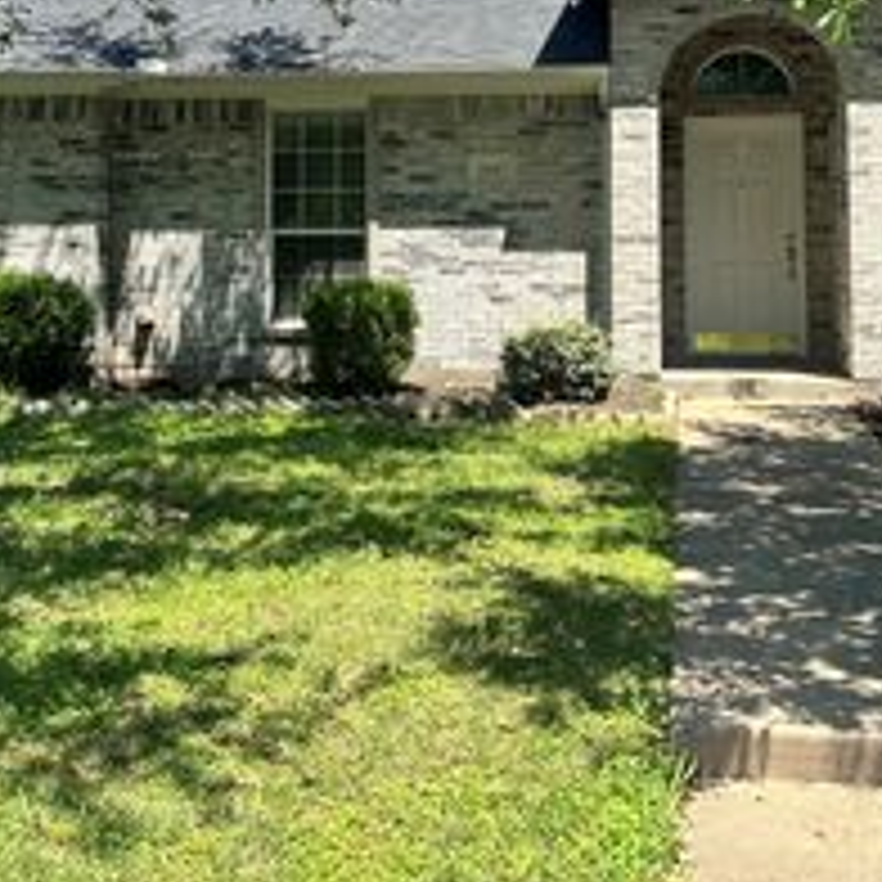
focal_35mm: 54
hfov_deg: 31.6
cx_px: 454
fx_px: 1557
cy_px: 169
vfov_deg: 30.8
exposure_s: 1/1845
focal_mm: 6.86
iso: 80
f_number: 1.78
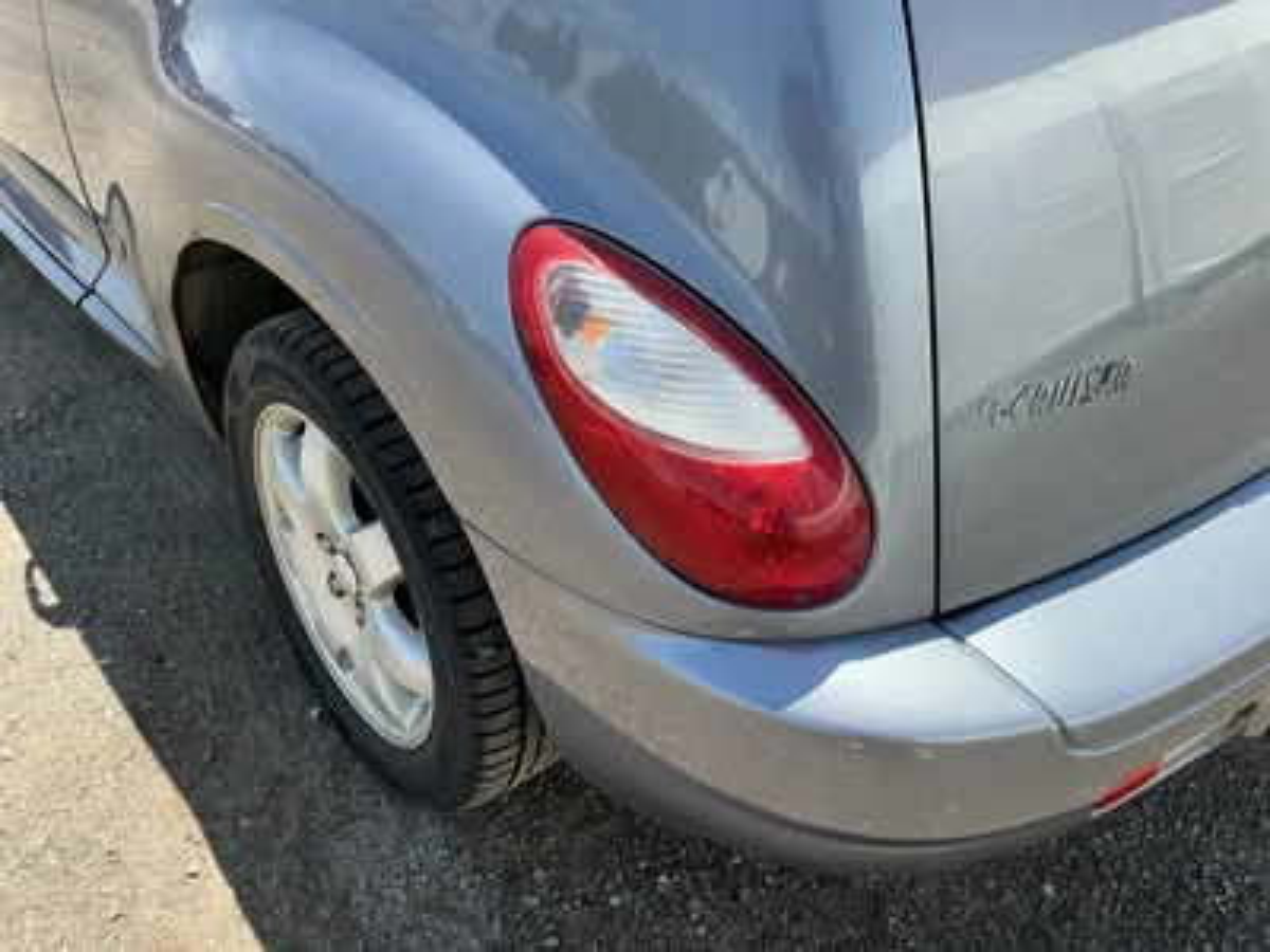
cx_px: 635
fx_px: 1027
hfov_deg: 63.4
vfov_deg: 49.7
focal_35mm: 28
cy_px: 476
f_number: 1.8
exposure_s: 1/620
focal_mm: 3
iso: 25
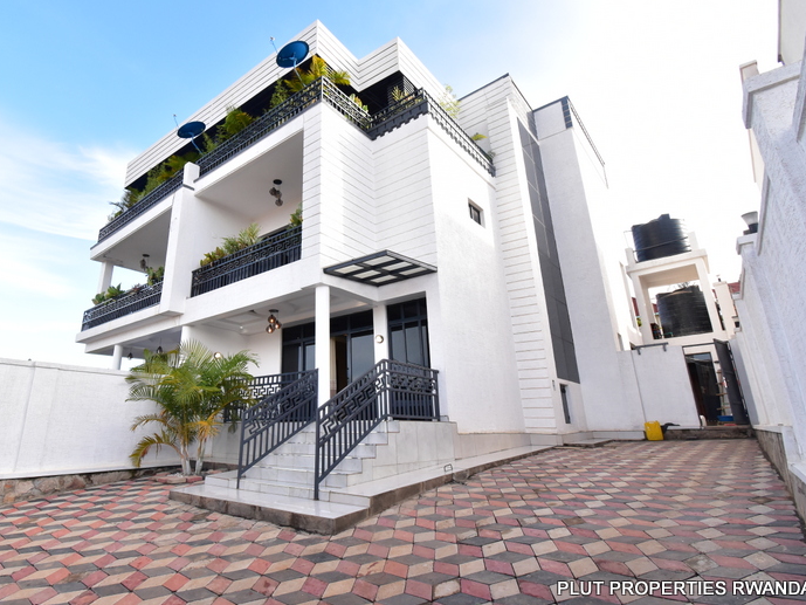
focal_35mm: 18
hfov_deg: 87.0
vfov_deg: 71.5
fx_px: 419
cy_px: 284
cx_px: 336
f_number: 8
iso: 800
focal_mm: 10
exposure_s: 1/250
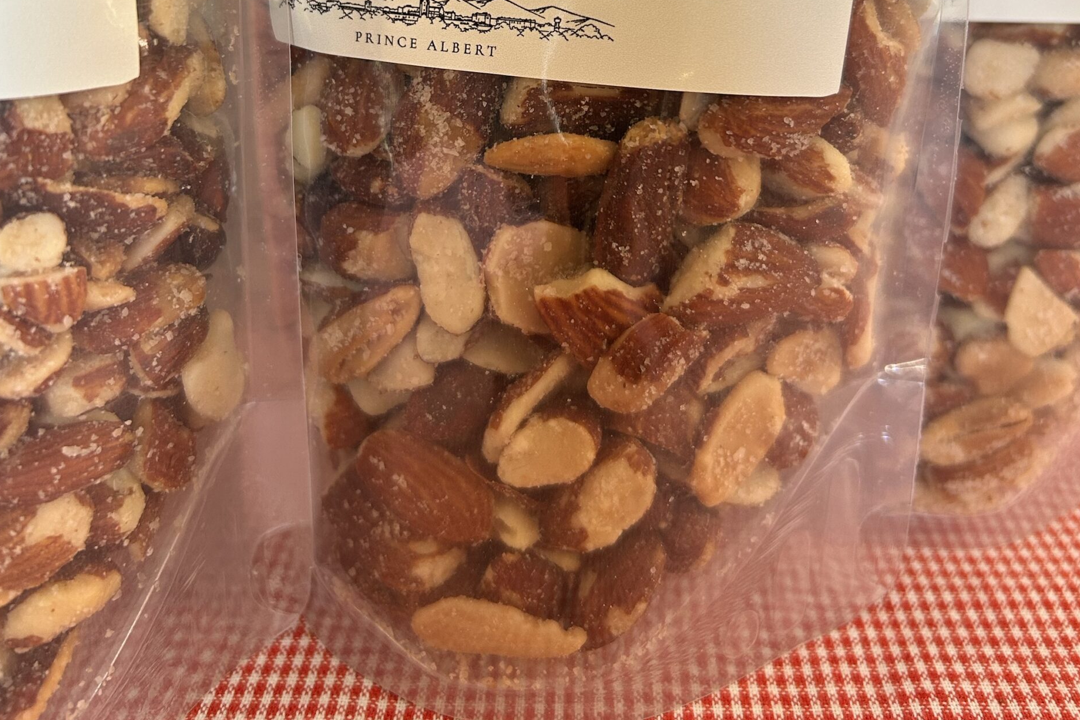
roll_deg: -0.1
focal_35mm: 37
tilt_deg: -13.4
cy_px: 29
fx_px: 1110
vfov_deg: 33.4
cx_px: 548
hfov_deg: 51.9
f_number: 1.5
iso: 125
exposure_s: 1/121
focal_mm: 5.7
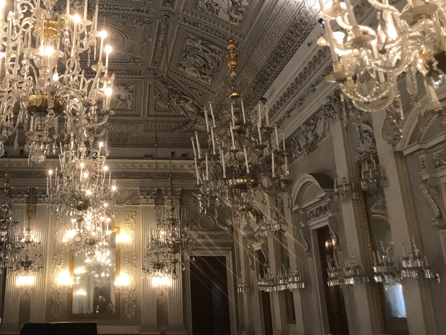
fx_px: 554
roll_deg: -0.4
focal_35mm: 43
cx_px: 113
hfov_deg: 42.5
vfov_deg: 32.9
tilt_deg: +22.4
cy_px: 81
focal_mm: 3.99
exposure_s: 1/20
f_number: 1.8
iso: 40
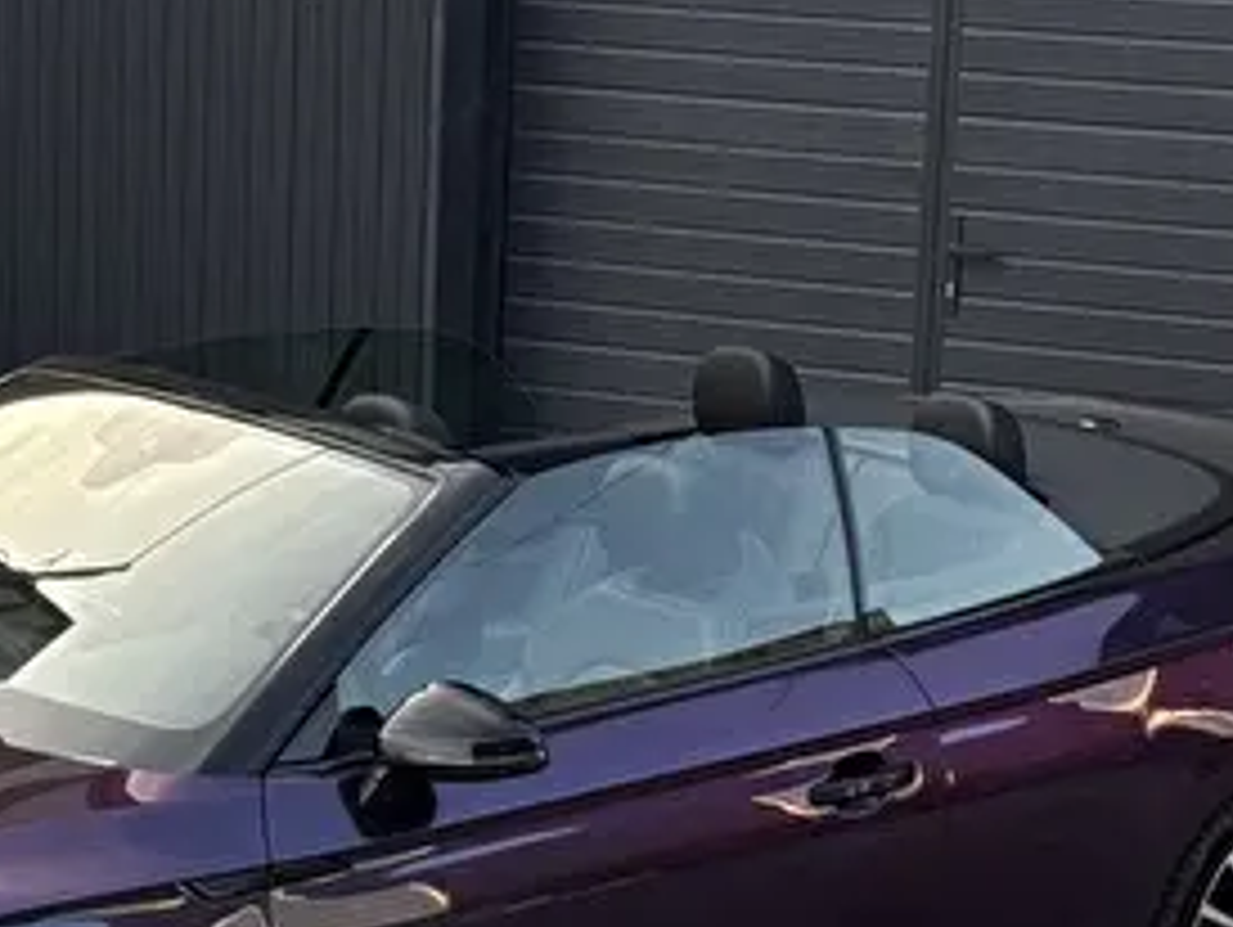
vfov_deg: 10.6
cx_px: 212
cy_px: 729
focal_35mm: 140
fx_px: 4991
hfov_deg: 14.0
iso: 64
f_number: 1.78
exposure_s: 1/253
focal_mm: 6.76
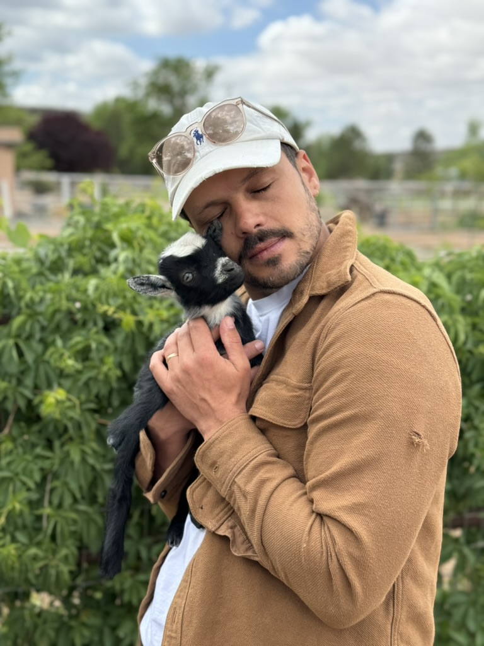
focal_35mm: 48
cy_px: 323
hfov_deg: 30.3
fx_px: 895
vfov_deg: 39.7
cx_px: 242
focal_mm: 6.76
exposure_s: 1/1339
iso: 64
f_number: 1.78
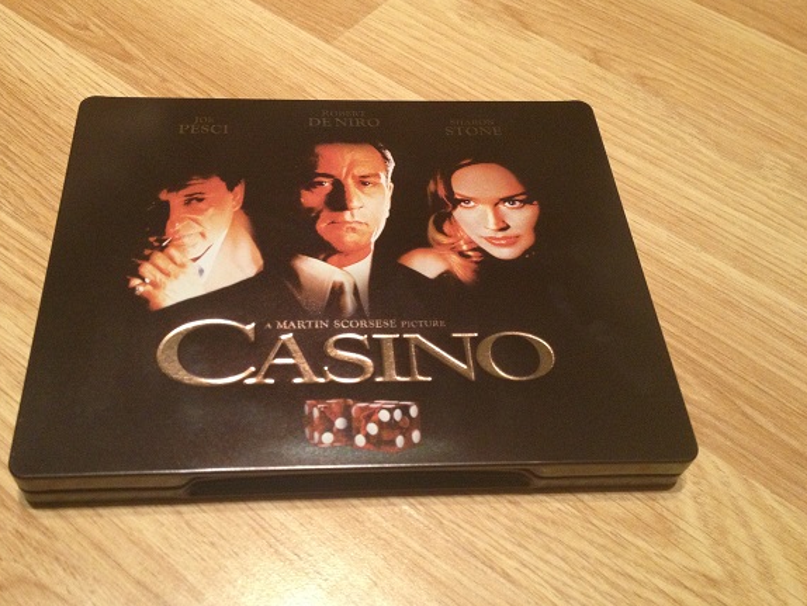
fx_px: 910
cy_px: 314
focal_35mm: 39
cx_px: 361
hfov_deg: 47.8
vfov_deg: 36.8
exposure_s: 1/20
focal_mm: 4.28
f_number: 2.4
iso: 320
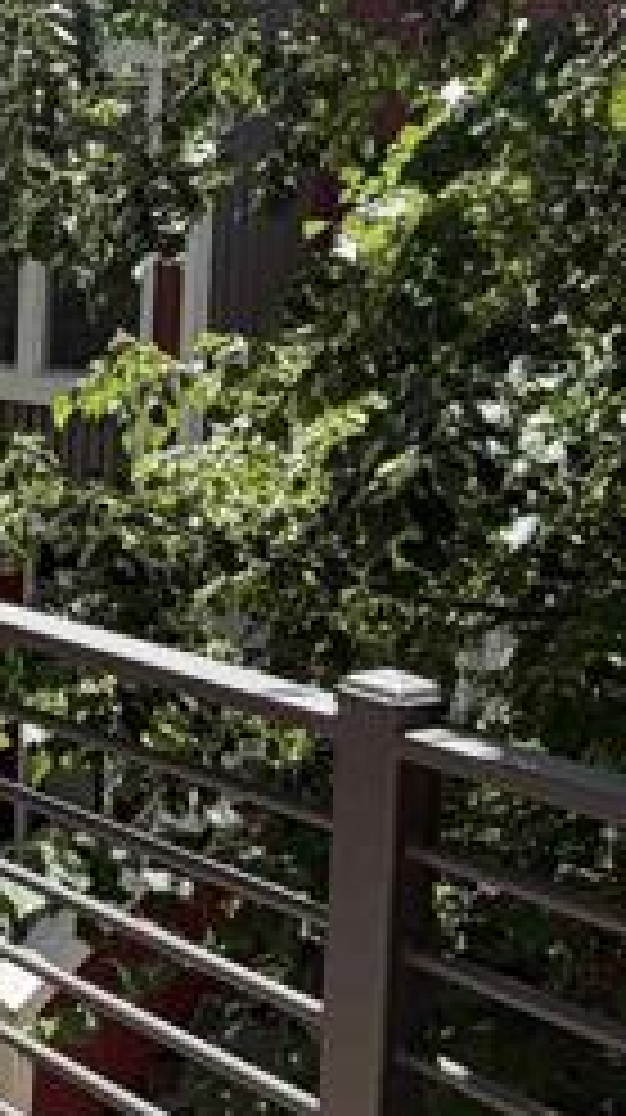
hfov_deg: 17.2
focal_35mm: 63
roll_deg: -0.8
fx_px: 1864
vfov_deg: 33.1
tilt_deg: -4.5
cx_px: -315
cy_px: 378
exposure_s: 1/726
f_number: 2.2
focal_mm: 2.22
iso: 40
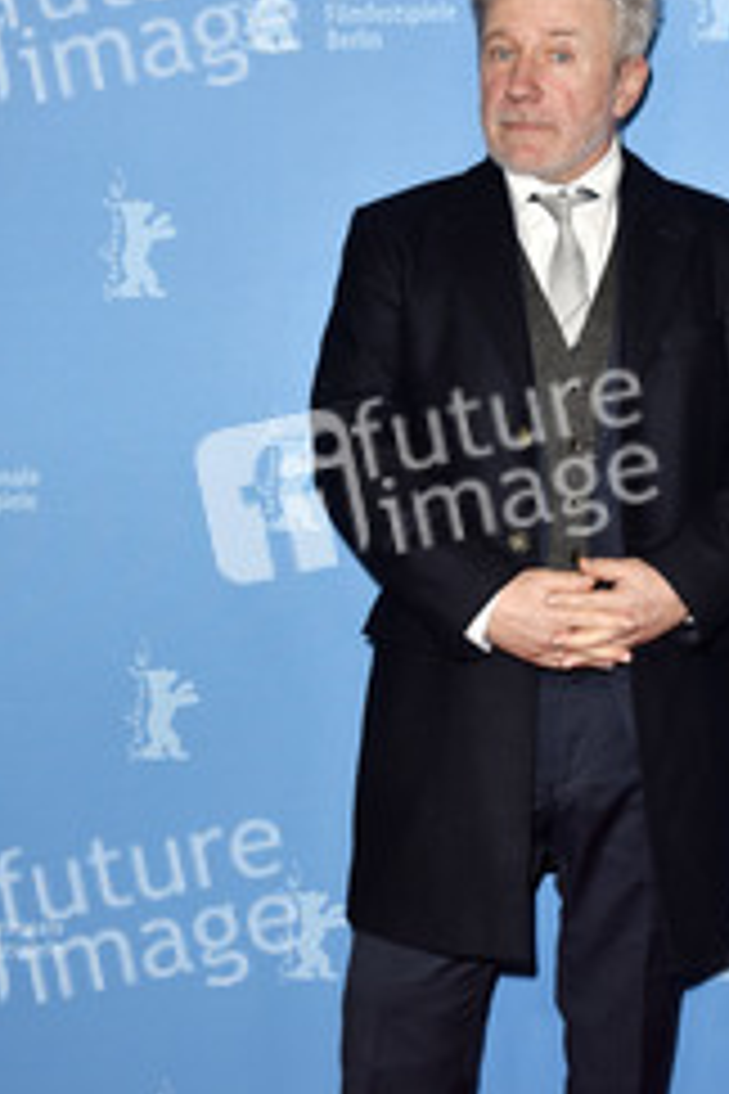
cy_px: 702
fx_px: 2096
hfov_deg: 19.6
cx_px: 558
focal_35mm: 69
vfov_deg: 29.1
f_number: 5.6
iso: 640
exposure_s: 1/125
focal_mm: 42
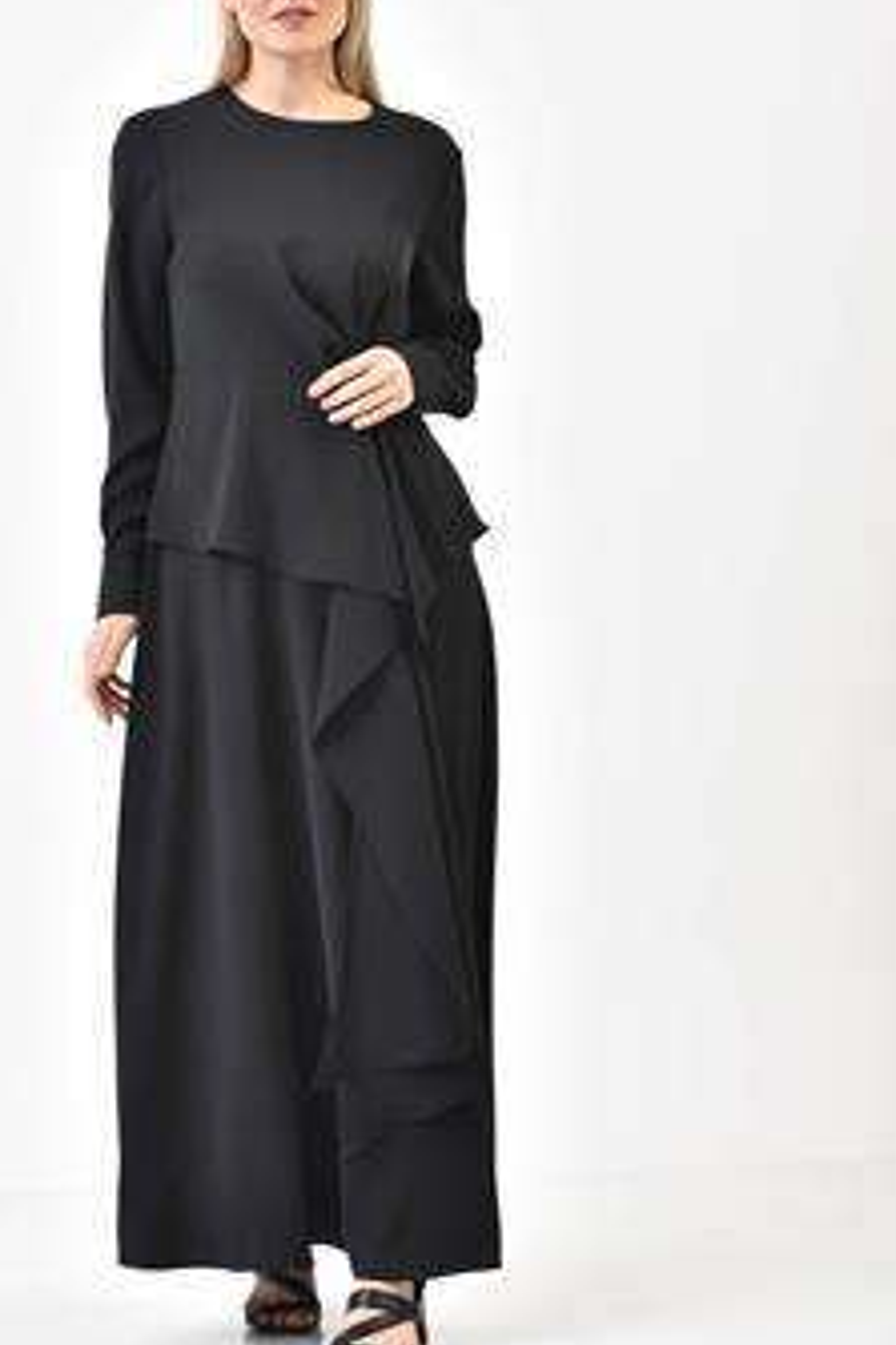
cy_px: 558
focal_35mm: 94
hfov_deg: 14.5
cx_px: 309
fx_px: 3513
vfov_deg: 21.7
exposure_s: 1/160
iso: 100
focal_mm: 70
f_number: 6.3
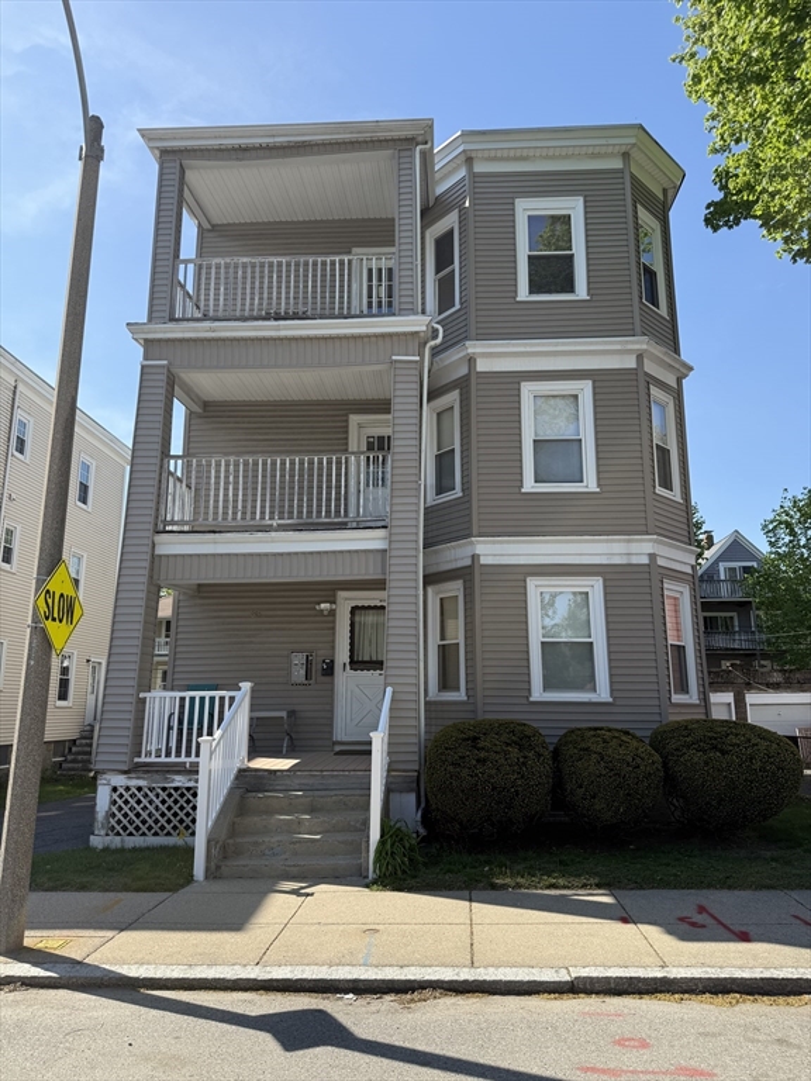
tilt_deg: +14.2
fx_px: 750
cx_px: 406
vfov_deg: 71.6
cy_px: 540
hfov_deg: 56.8
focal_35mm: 24
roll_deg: +0.1
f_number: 1.78
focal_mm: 6.76
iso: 80
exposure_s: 1/2801
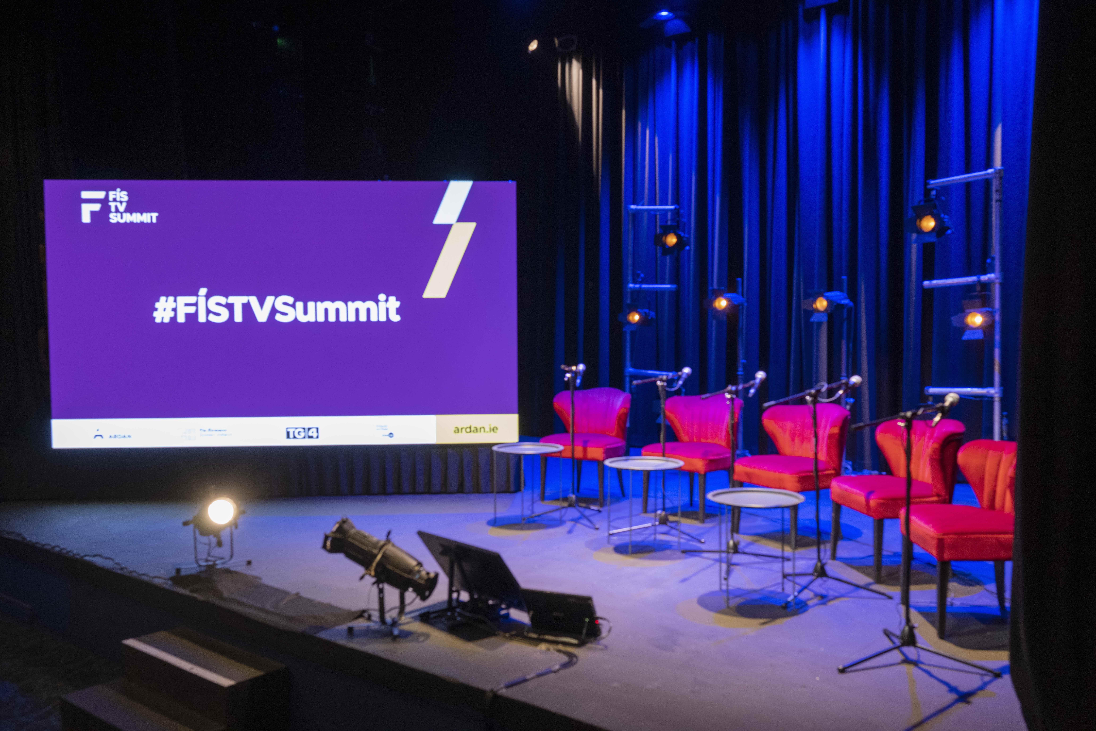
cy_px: 366
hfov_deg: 54.4
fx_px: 1065
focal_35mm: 35
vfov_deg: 37.9
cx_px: 548
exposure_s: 1/13
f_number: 5.6
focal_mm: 35
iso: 1000
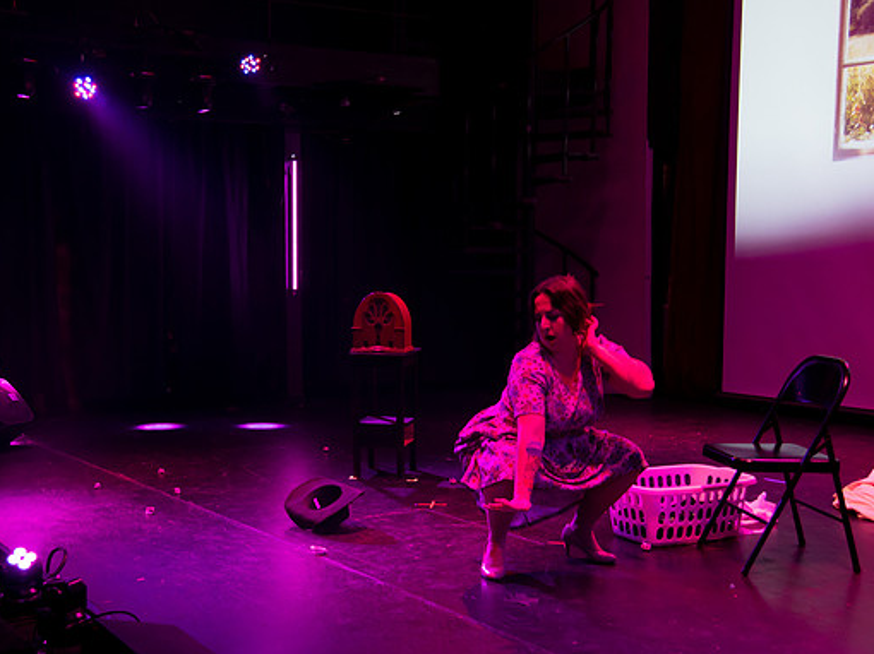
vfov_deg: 29.1
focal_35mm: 50
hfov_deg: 38.1
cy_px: 342
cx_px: 365
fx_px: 1262
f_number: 4
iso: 3200
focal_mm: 38
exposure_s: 1/160
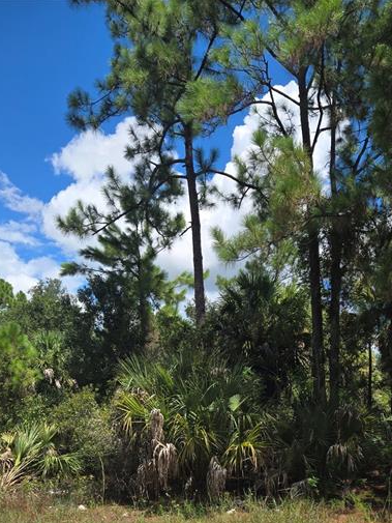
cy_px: 397
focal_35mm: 35
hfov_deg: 40.7
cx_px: 210
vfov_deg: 50.3
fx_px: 528
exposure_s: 1/1668
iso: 25
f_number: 1.8
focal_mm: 5.4
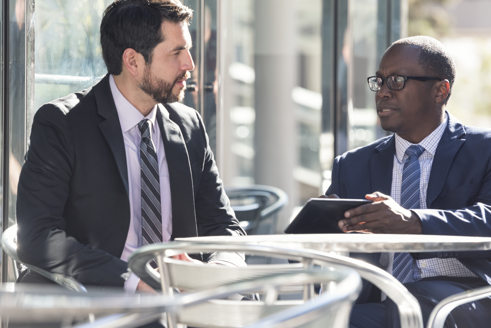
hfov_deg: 8.5
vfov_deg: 5.7
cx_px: 211
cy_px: 112
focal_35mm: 242
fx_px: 3302
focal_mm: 170
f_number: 4.5
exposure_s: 1/400
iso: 640
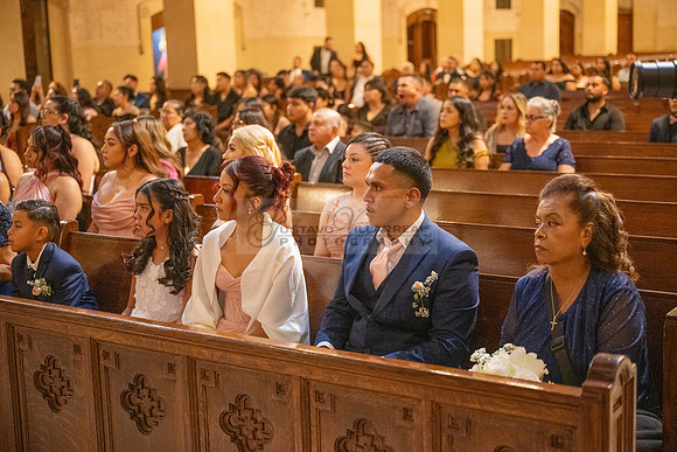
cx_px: 338
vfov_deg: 24.6
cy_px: 226
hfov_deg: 36.2
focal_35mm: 55
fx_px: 1034
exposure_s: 1/200
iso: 2000
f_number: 2.8
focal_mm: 55
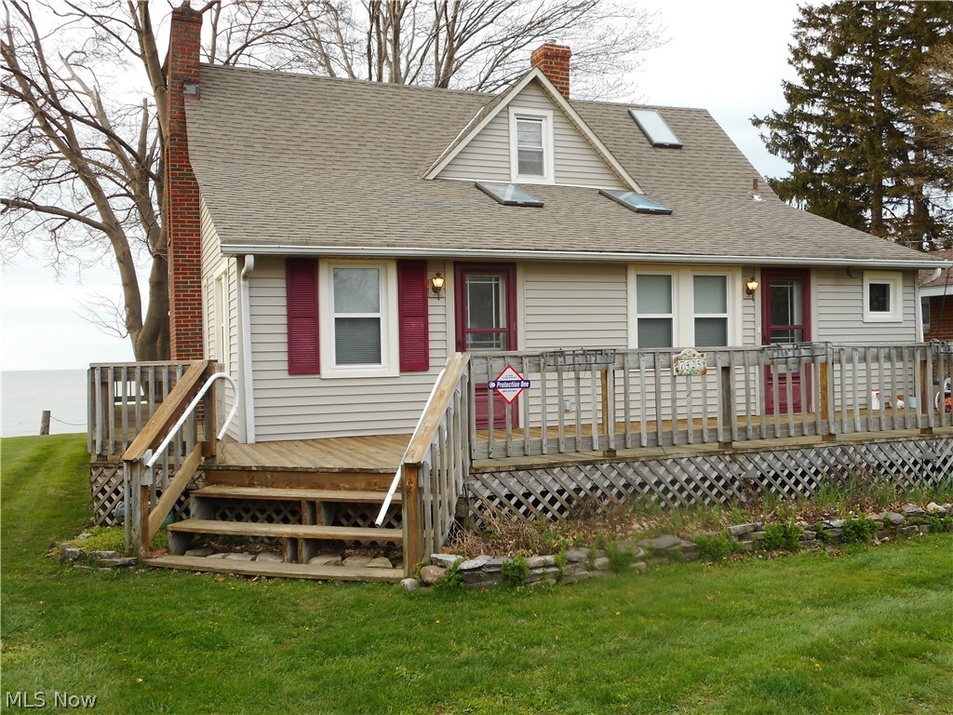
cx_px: 476
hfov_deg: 54.0
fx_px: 936
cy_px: 358
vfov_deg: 41.8
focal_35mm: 34
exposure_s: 1/60
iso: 80
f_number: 4.2
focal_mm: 6
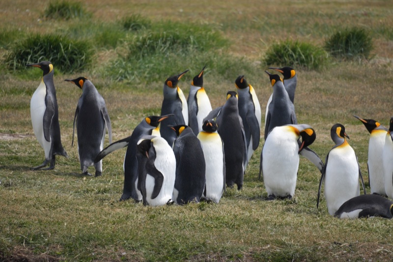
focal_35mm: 525
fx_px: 5730
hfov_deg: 3.9
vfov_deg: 2.6
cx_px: 196
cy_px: 131
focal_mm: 350
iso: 160
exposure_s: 1/500
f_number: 6.3
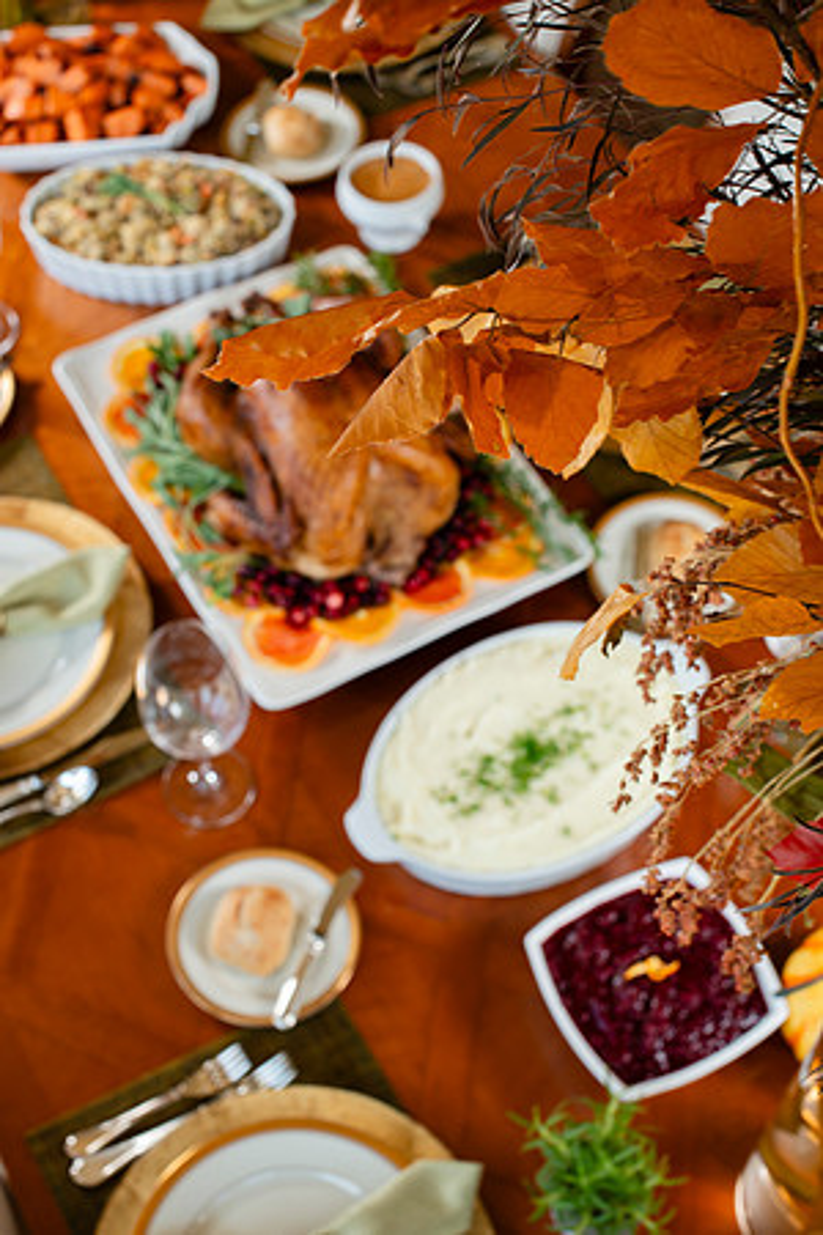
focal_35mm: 50
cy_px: 618
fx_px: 1714
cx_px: 412
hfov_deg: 27.0
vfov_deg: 39.6
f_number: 7.1
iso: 250
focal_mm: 50
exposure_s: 1/60
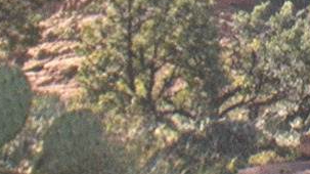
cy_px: 23
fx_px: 994
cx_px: 308
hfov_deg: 17.3
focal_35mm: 121
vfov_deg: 10.0
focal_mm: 35
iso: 200
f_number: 6.3
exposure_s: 1/320
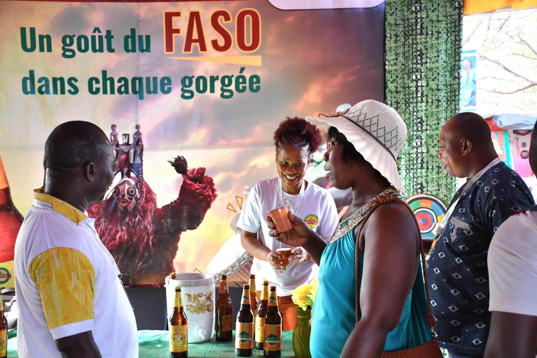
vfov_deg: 26.5
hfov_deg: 38.9
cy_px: 179
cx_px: 268
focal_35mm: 51
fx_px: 761
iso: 800
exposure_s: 1/125
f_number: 4.2
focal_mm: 34
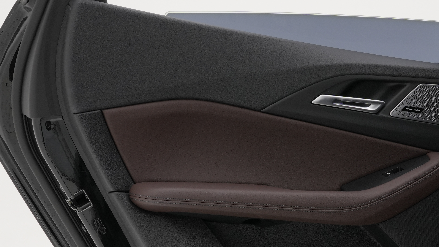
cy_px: 212
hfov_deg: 23.5
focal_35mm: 91
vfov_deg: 13.3
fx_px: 1055
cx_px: 270
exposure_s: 1/50
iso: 250
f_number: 7.1
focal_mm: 35.3
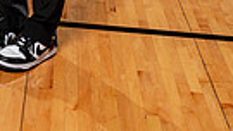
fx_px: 779
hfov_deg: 16.9
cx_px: 60
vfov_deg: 8.4
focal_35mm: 126
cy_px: -238
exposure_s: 1/250
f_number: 5.6
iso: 200
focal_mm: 36
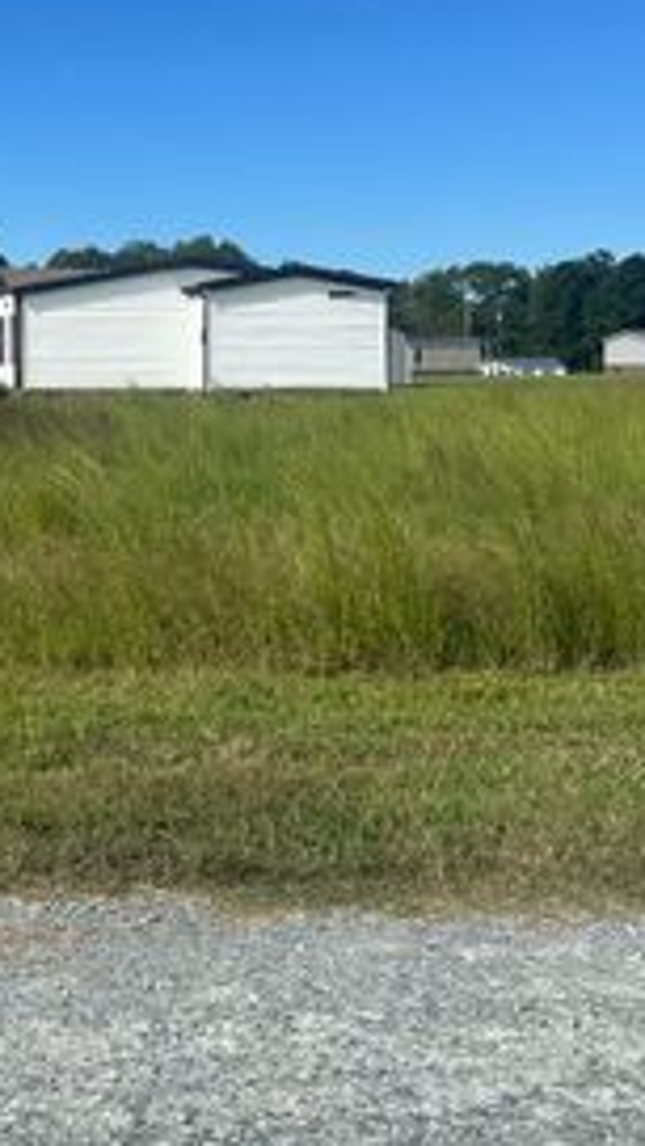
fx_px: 1459
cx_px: -51
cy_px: 398
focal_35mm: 48
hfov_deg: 23.5
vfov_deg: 42.4
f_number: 1.78
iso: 80
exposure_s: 1/5263
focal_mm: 6.86
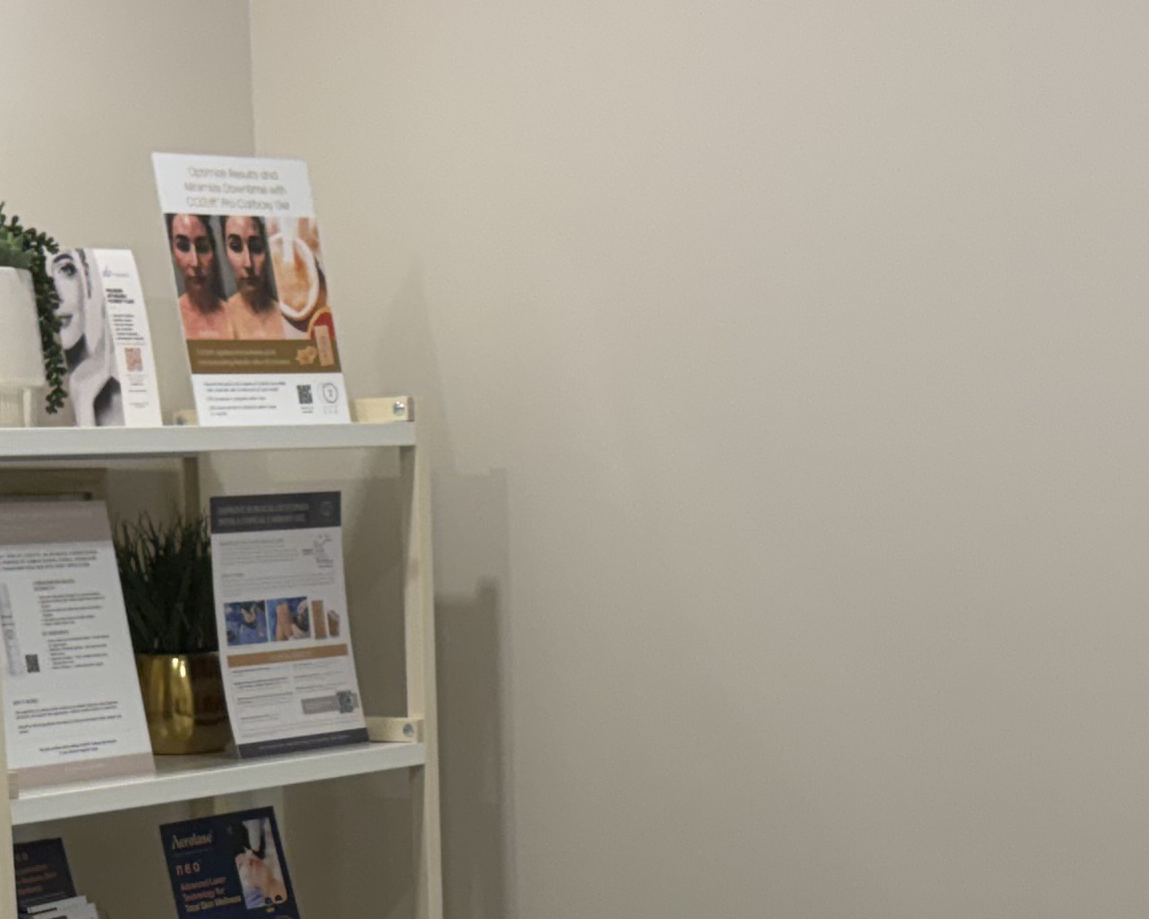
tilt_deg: -13.7
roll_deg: +2.2
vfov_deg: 16.4
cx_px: 377
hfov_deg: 21.4
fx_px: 3027
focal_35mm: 89
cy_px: 1181
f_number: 1.6
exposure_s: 1/120
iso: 80
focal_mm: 5.96
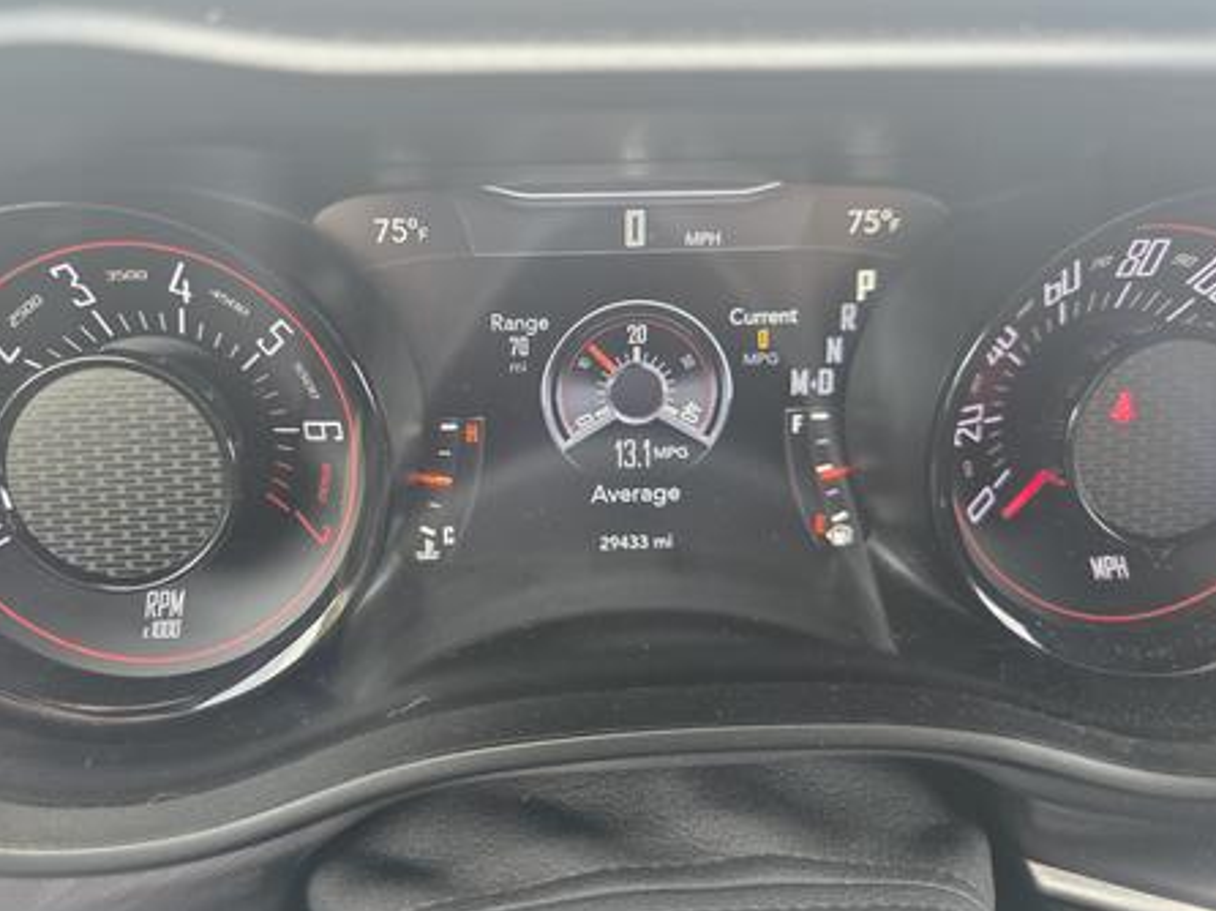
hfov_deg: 67.2
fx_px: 913
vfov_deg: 52.9
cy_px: 412
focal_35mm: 26
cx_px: 551
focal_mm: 6.3
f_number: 1.7
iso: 160
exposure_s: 1/120
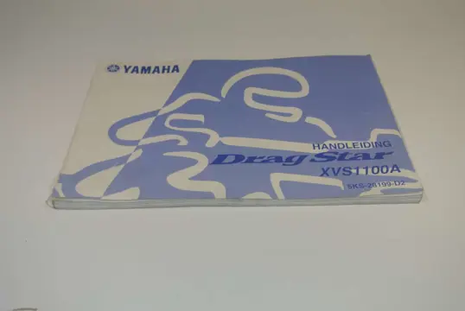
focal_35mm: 40
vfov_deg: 33.5
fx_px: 517
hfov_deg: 48.4
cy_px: 156
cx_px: 232
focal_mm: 15.1
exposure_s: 1/60
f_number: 4.5
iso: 200
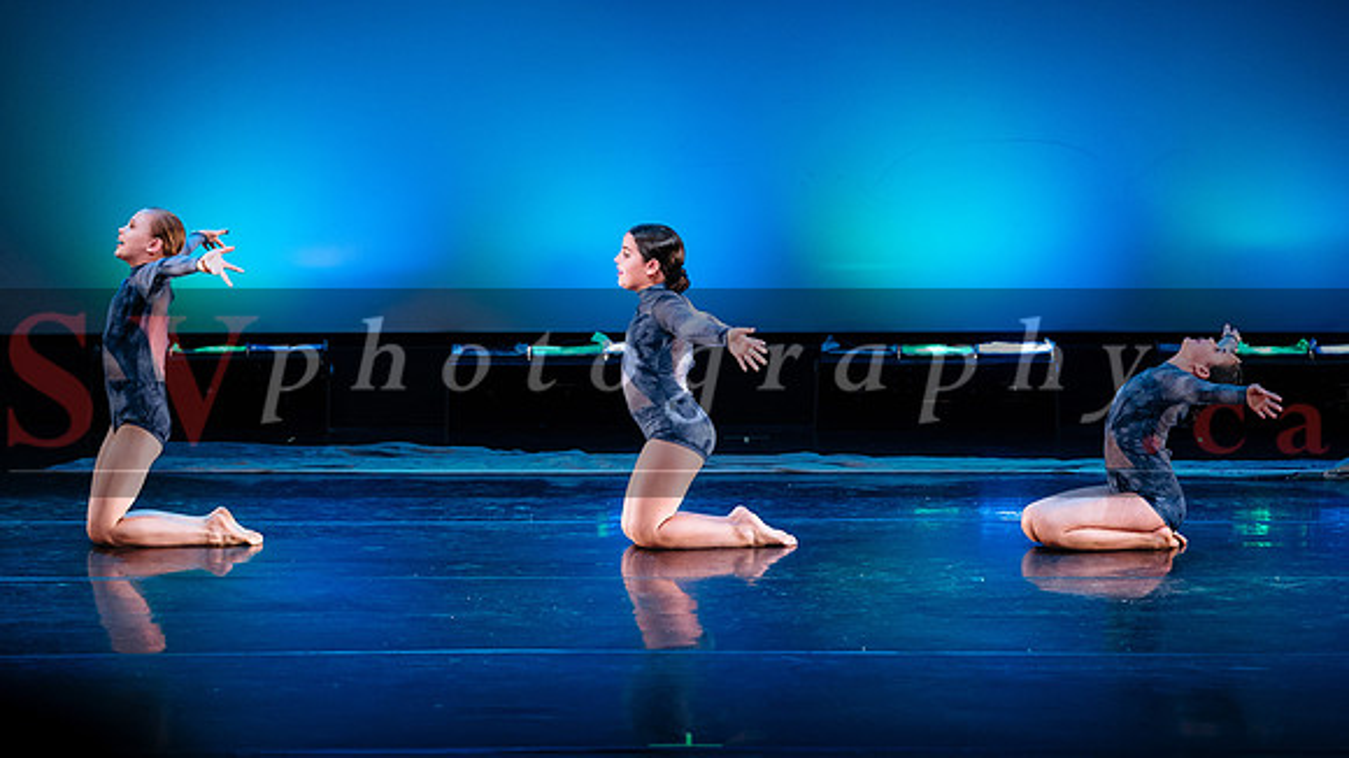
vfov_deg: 8.4
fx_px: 5126
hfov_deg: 15.0
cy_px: 206
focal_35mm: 143
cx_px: 624
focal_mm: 107
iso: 1250
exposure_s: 1/500
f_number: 2.8
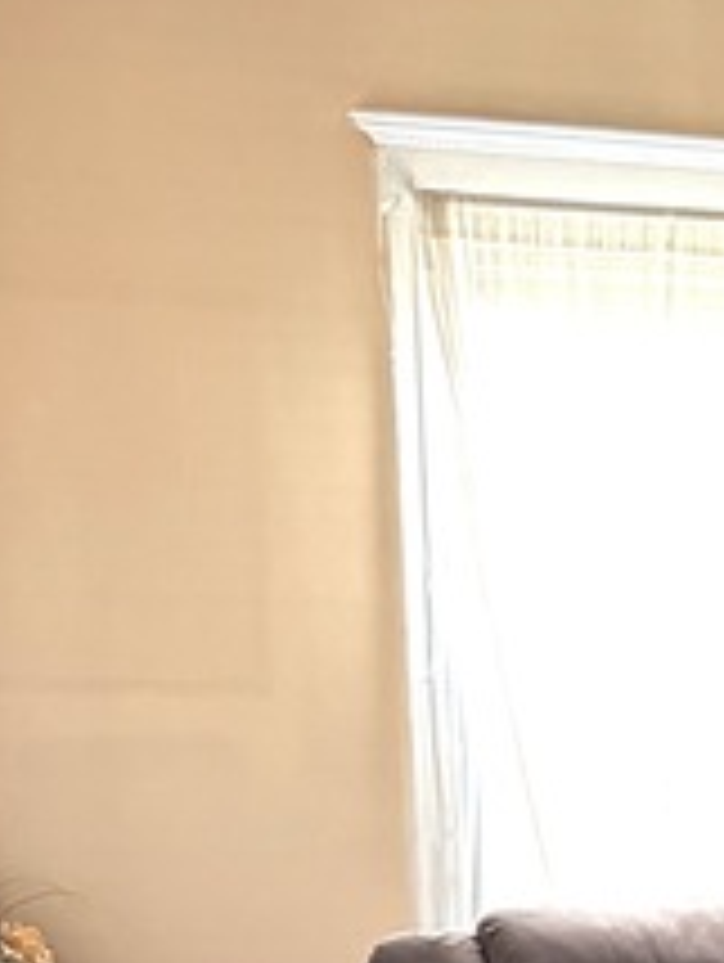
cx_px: 1808
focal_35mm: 121
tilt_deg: -8.8
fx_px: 3368
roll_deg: -1.9
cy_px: 1156
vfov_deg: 15.7
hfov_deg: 10.4
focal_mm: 6.76
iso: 800
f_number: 1.78
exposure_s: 1/45
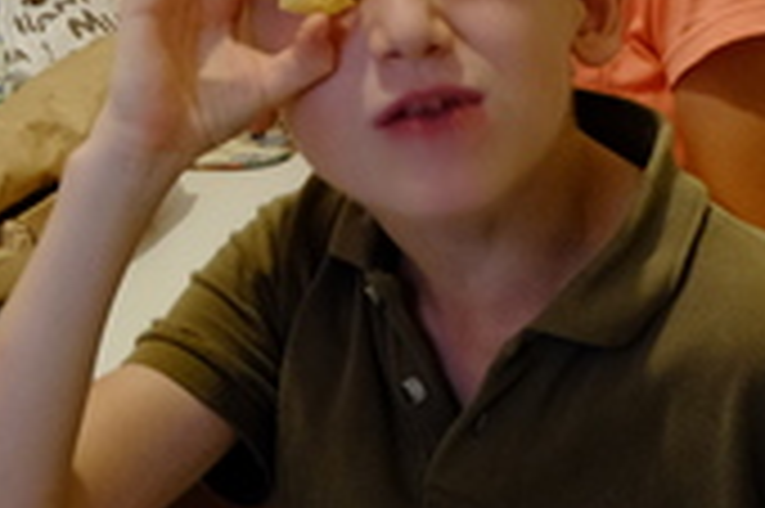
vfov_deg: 8.2
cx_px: -630
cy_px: -182
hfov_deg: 11.5
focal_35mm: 165
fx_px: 3503
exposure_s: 1/13
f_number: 5.6
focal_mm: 23
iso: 1600
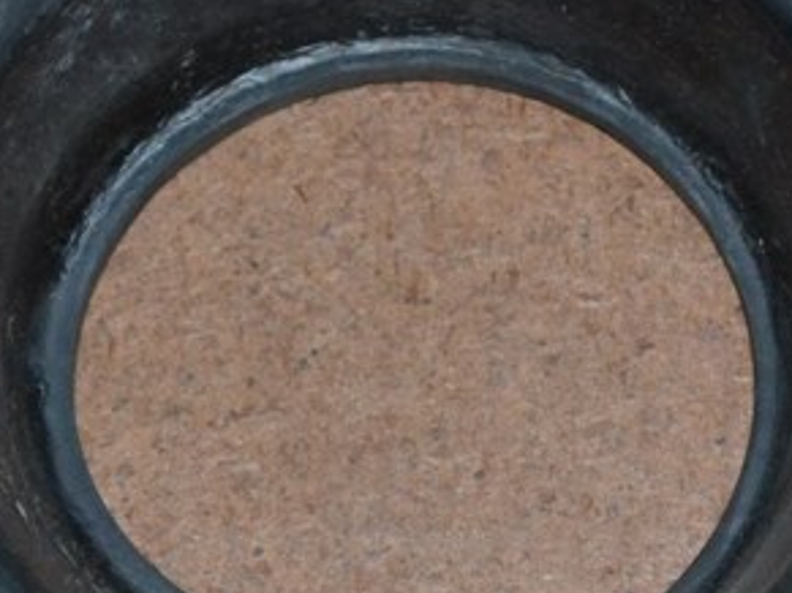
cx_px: 427
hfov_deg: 6.7
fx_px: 6742
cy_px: 408
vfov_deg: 5.0
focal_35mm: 295
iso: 1800
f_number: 5.6
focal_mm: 55
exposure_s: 1/60
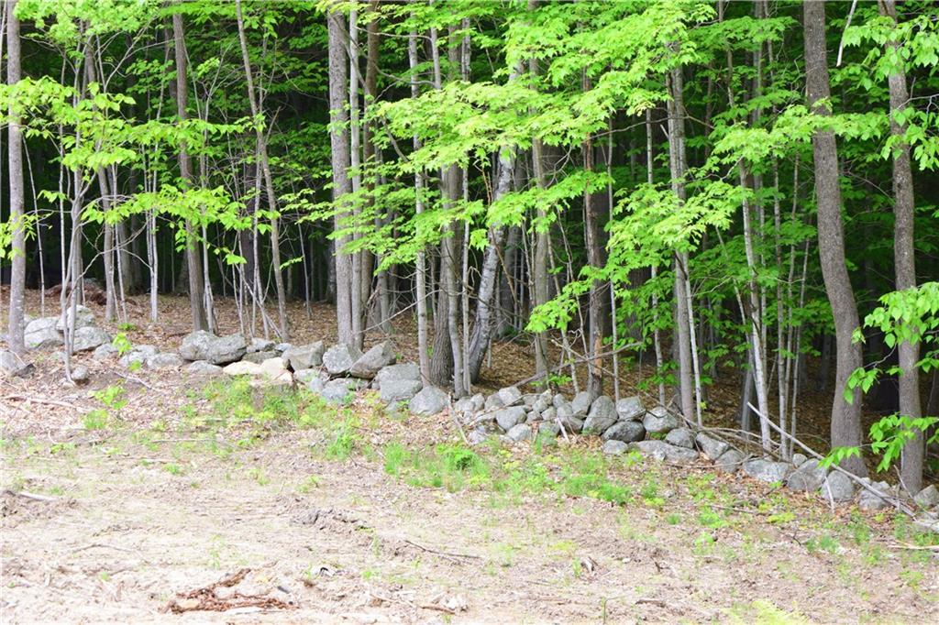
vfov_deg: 16.5
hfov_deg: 24.6
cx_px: 470
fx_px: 2151
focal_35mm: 82
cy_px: 312
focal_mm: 55
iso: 320
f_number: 5.6
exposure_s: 1/100
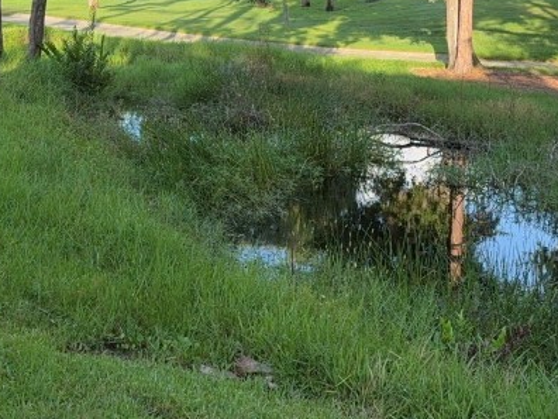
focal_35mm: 62
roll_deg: -1.4
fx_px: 999
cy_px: 37
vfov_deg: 23.0
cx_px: 183
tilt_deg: -4.1
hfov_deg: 30.9
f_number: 1.78
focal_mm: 6.76
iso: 100
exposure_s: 1/1292
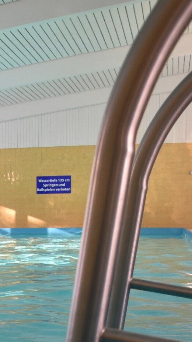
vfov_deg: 29.7
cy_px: 344
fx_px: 597
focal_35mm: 66
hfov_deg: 17.9
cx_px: 5
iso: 800
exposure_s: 1/125
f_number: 5.6
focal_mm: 18
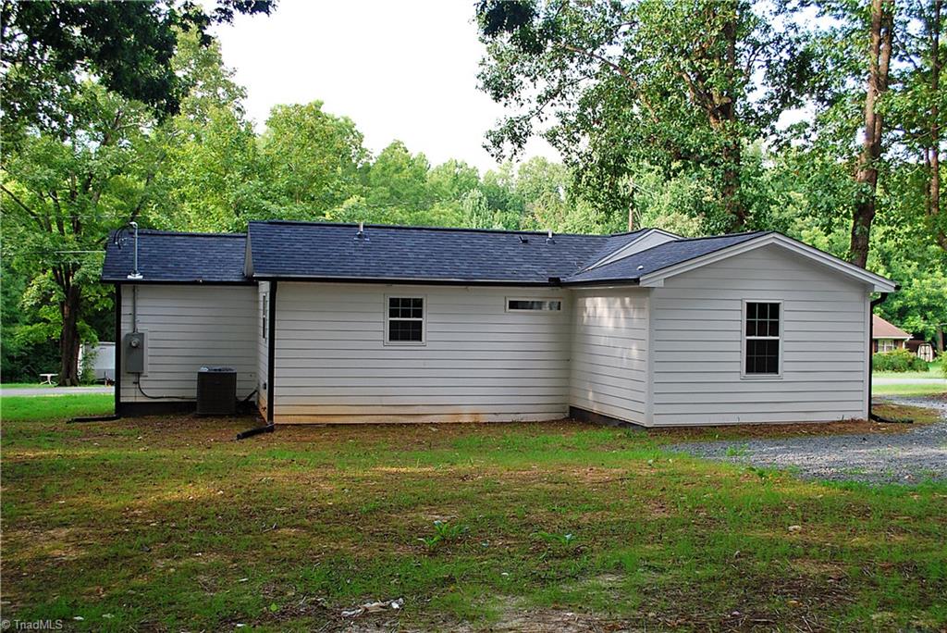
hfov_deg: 53.1
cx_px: 474
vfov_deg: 36.9
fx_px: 947
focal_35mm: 36
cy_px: 316
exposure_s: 1/100
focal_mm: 24
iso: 200
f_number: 5
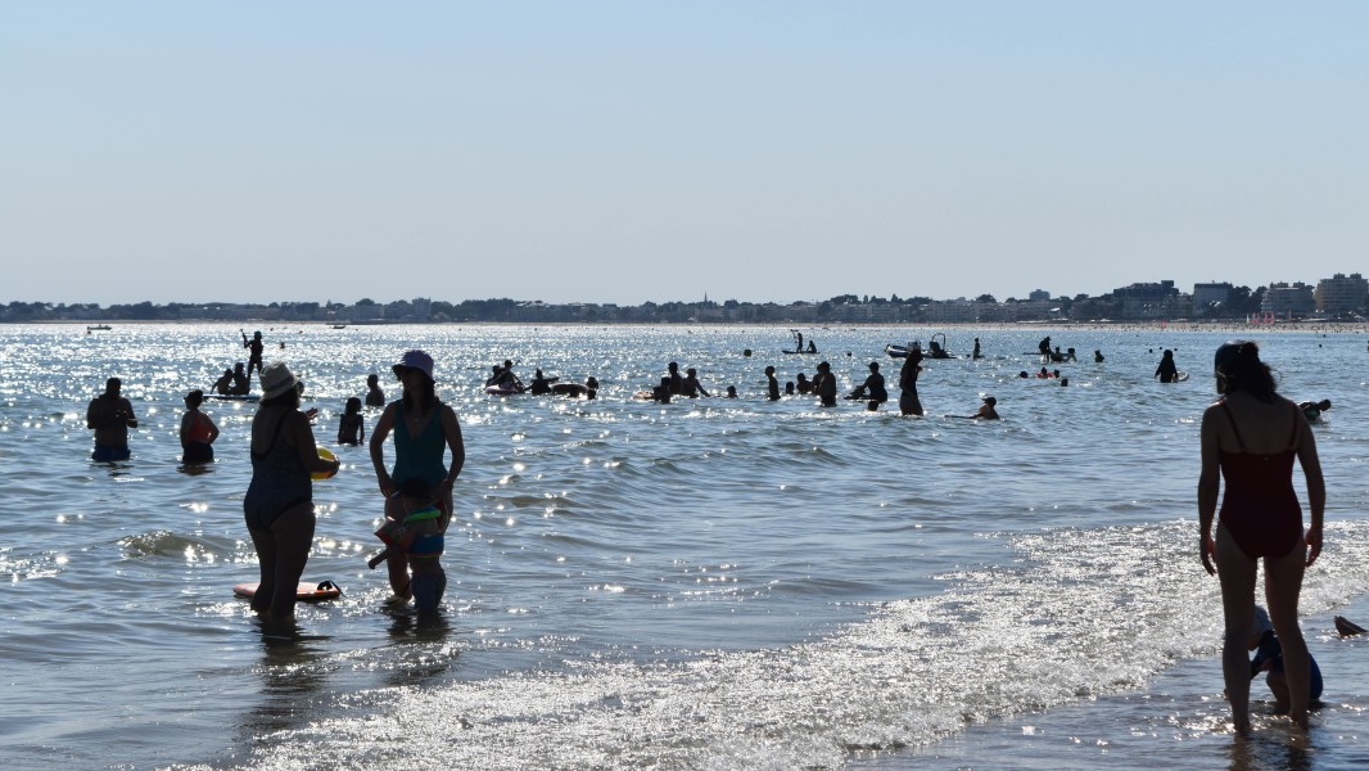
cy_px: 346
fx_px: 3178
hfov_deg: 24.3
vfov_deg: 13.8
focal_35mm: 88
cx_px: 684
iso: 200
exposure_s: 1/2000
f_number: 8
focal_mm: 55
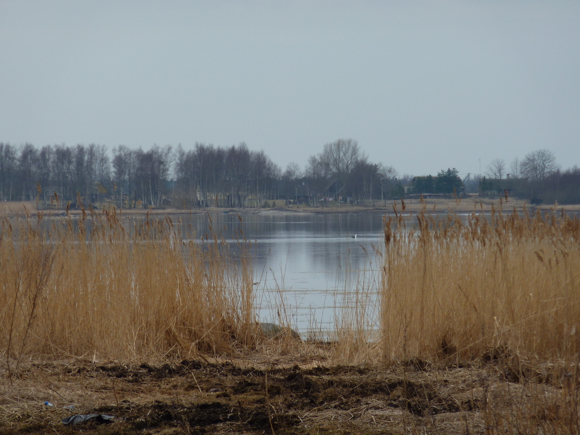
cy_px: 218
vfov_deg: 5.0
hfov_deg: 6.6
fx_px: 5027
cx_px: 290
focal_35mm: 300
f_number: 4.9
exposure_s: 1/400
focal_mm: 49.2
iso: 80
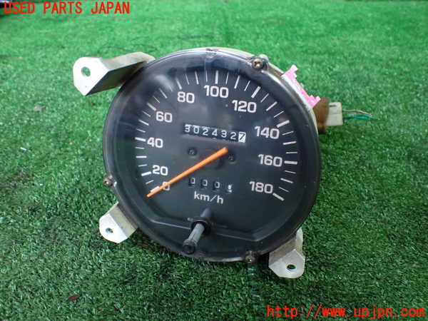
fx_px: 371
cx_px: 214
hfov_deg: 60.0
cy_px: 160
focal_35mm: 30
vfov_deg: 46.8
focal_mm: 5.4
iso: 800
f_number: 2.3
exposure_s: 1/40
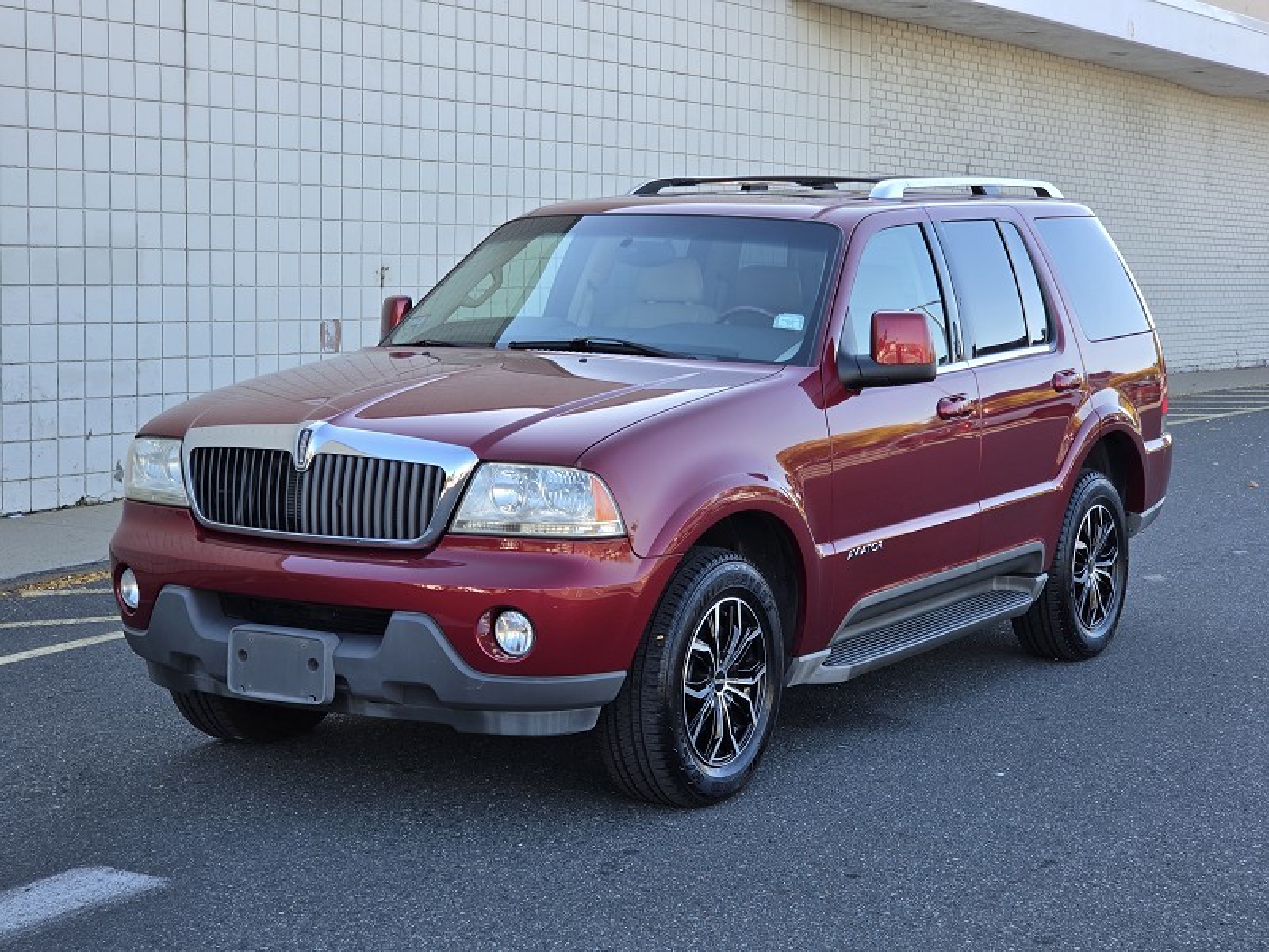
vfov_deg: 21.3
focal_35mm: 69
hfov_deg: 28.2
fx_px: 2529
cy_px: 476
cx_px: 634
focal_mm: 7
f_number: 2.4
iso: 25
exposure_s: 1/121
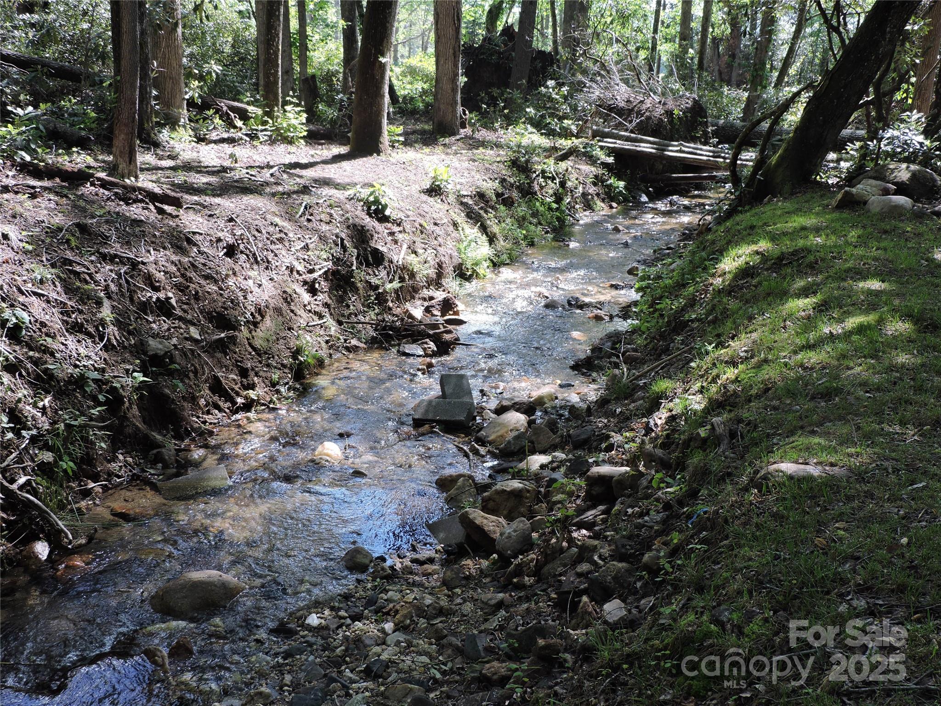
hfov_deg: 46.8
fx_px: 1087
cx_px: 470
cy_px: 353
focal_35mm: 40
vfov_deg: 36.0
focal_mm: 7.1
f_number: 3.3
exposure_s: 1/125
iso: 100
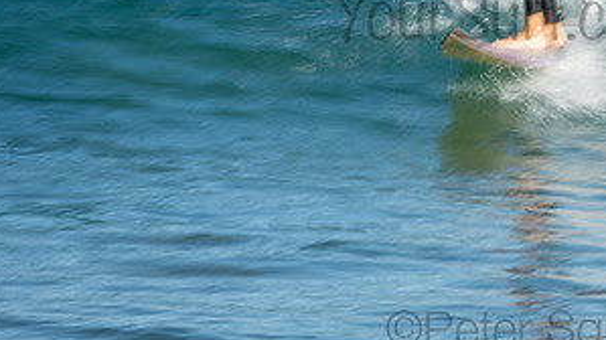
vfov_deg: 1.0
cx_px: 543
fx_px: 19566
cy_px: -7
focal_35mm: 1218
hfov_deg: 1.8
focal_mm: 400
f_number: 25
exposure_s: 1/20
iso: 100
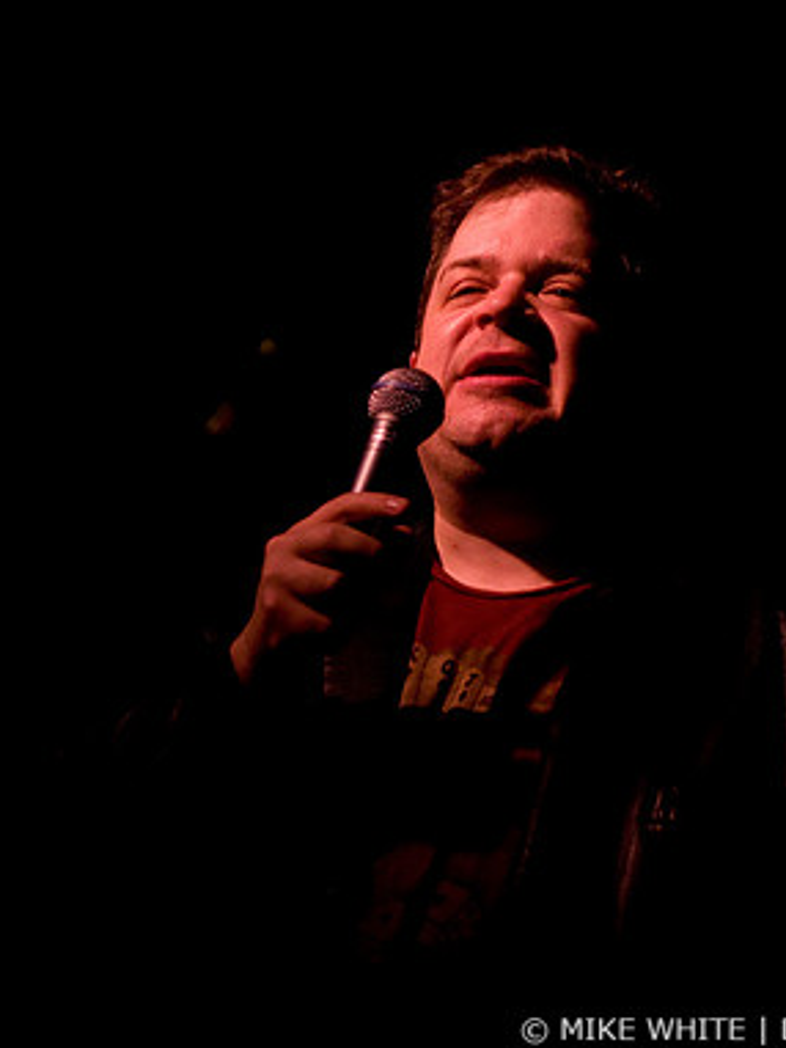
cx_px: 333
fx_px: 4115
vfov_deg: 14.5
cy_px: 524
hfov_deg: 10.9
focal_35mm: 136
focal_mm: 62
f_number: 2.8
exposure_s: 1/250
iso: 1000
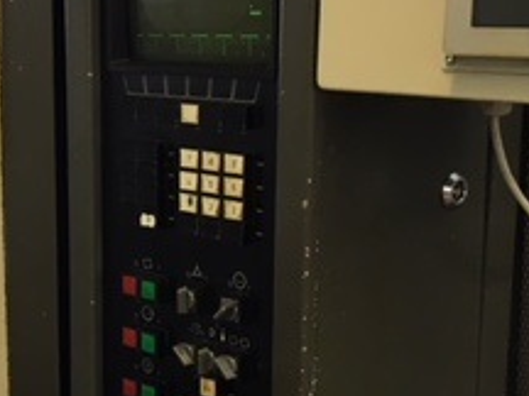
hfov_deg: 21.3
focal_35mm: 86
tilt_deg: -12.2
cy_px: 286
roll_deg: +2.0
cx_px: -86
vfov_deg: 17.1
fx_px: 1314
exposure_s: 1/33
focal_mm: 4.15
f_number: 2.2
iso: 80
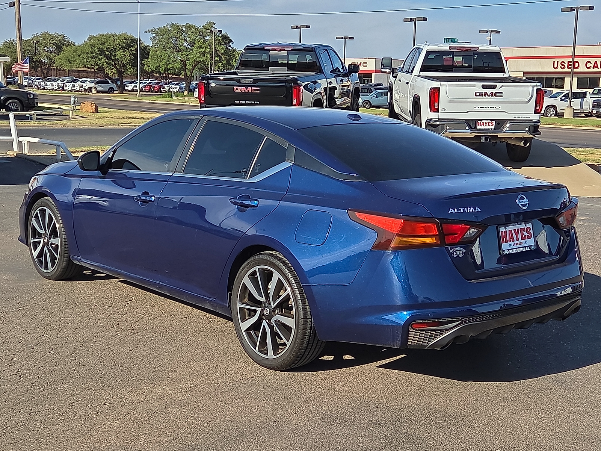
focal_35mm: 52
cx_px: 300
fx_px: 903
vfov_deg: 28.0
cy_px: 226
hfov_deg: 36.8
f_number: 1.8
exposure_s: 1/1429
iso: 25
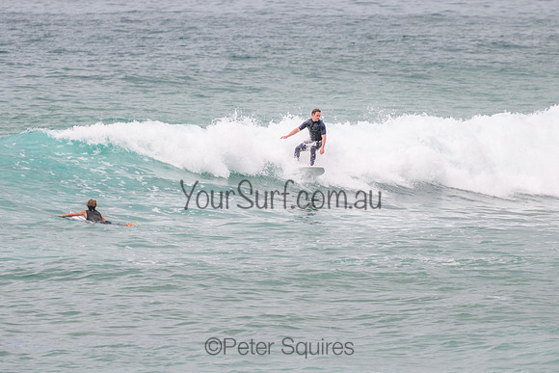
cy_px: 129
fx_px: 8547
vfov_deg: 2.5
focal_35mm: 550
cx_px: 277
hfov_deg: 3.7
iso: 180
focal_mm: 400
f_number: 5.6
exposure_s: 1/2000
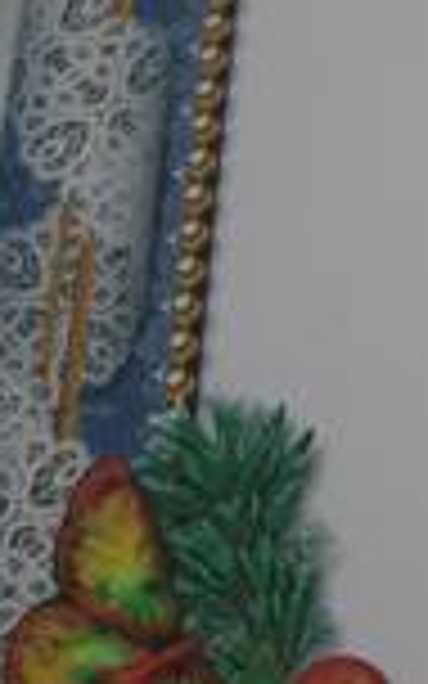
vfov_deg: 18.9
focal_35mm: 110
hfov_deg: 11.2
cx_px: 748
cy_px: 351
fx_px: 2053
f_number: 3.1
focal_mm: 6.3
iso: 126
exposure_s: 1/60
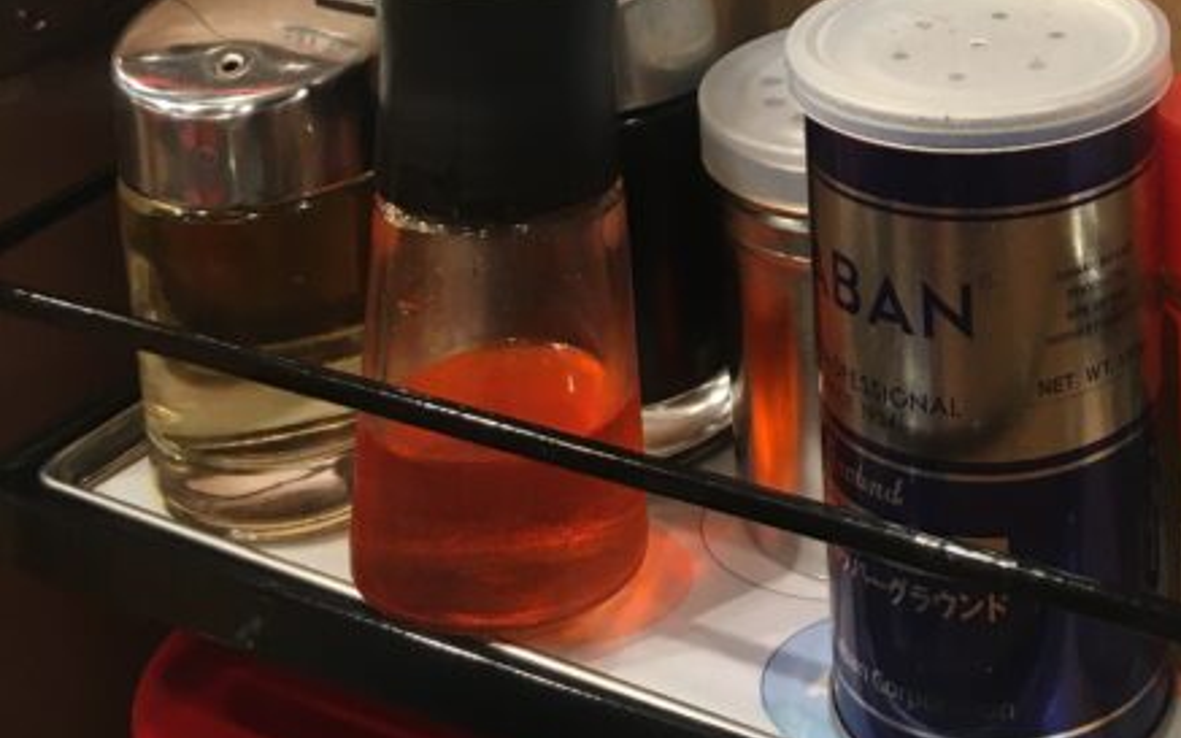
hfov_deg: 28.0
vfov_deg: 16.7
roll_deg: +0.9
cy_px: -316
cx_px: 949
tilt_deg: -13.7
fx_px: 2317
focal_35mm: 72
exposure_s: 1/33
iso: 50
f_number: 2.2
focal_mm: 4.15
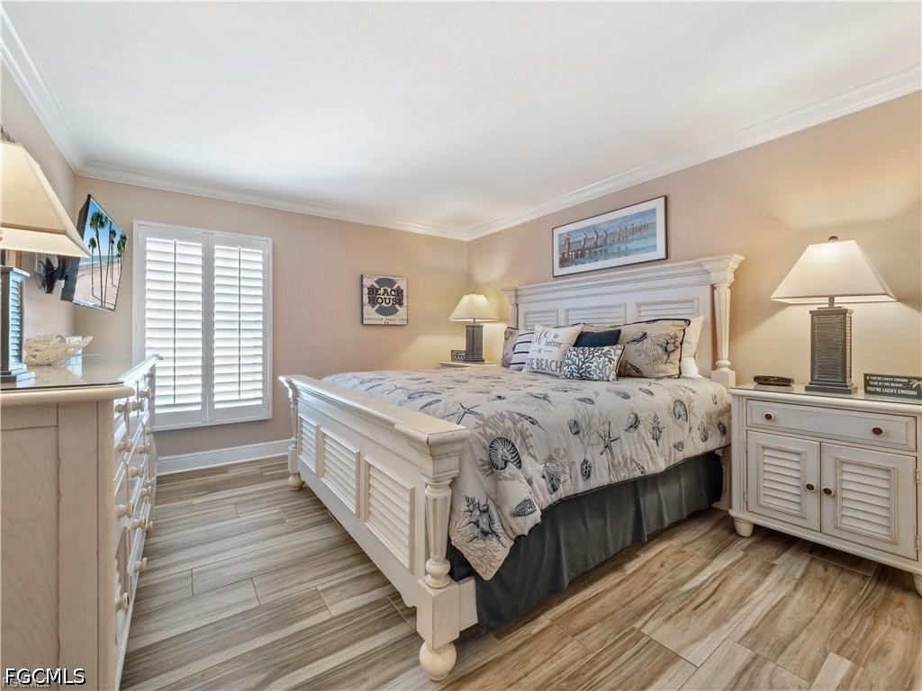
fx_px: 373
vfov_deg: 85.7
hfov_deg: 102.1
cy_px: 346
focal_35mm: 14
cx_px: 461
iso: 200
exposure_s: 1/4
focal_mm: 7
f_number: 7.1
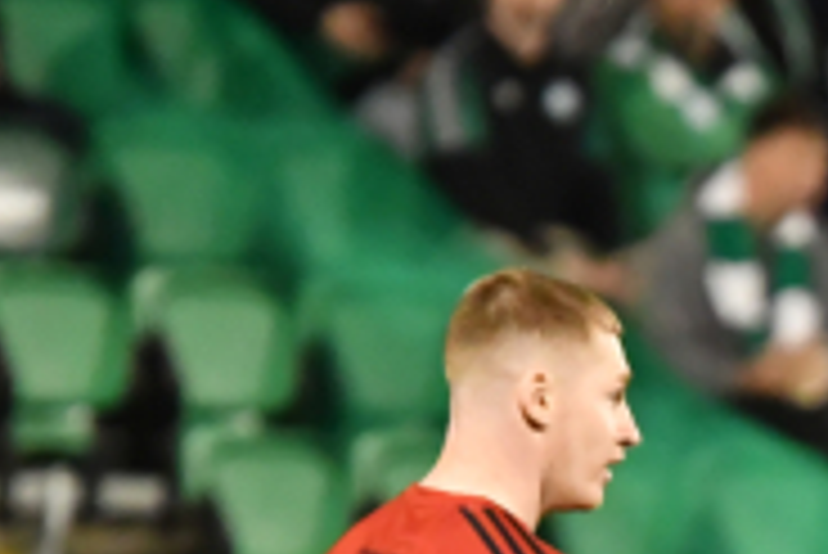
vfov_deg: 0.8
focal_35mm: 1822
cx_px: 1418
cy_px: 971
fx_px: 41938
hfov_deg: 1.1
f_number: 4
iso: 5600
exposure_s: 1/1000
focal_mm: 280
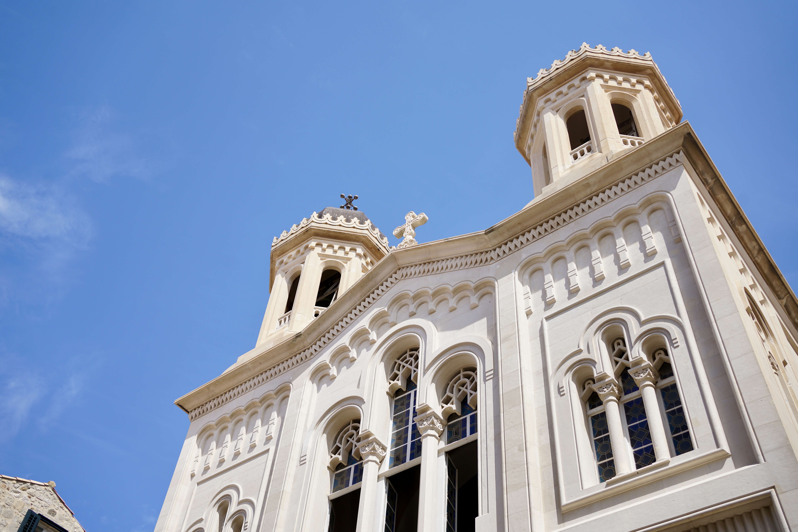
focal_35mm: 35
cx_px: 399
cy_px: 266
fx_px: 776
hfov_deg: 54.4
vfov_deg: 37.9
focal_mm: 35
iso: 200
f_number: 5
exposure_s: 1/1250
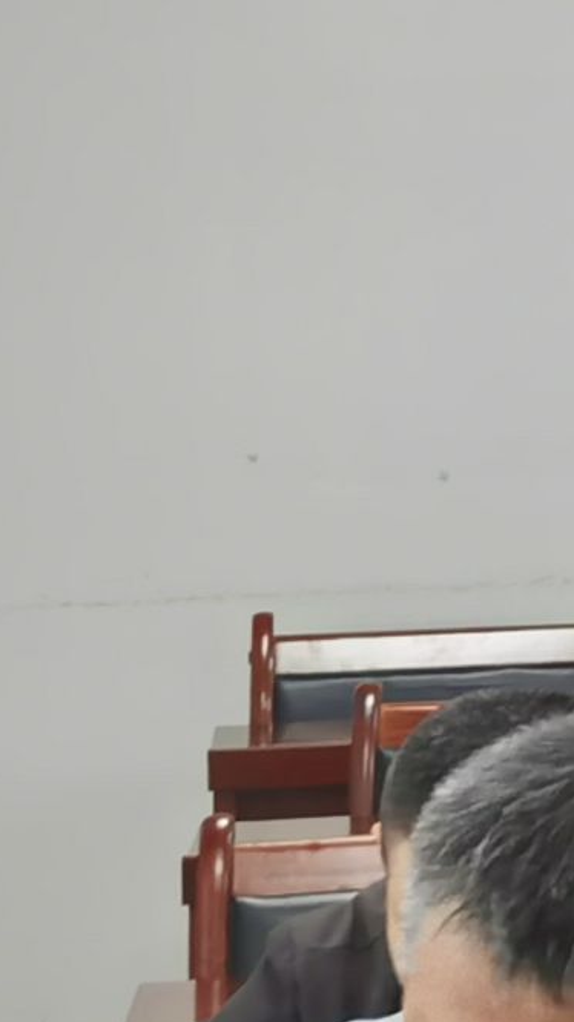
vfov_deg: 11.8
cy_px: 146
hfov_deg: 5.1
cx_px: 3034
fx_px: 4904
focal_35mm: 181
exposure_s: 1/50
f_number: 1.9
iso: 100
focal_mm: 6.71
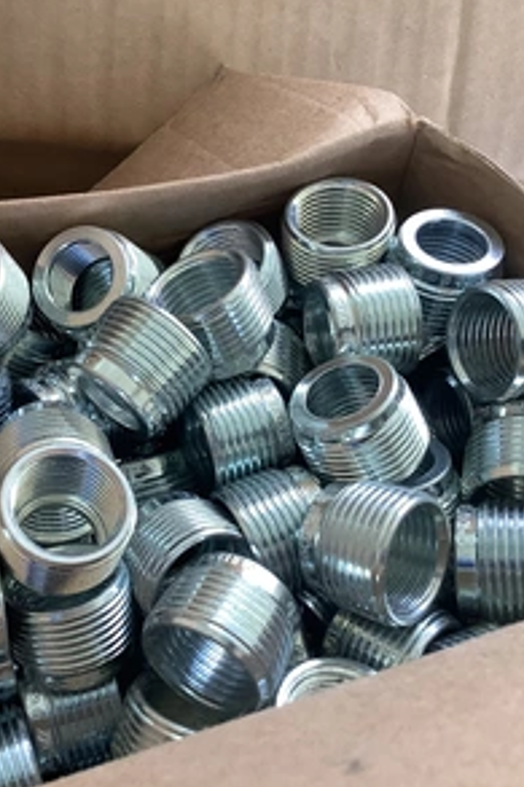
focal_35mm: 44
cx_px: 142
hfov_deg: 30.1
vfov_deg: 44.5
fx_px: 962
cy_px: 395
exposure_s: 1/120
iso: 80
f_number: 2.4
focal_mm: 3.3
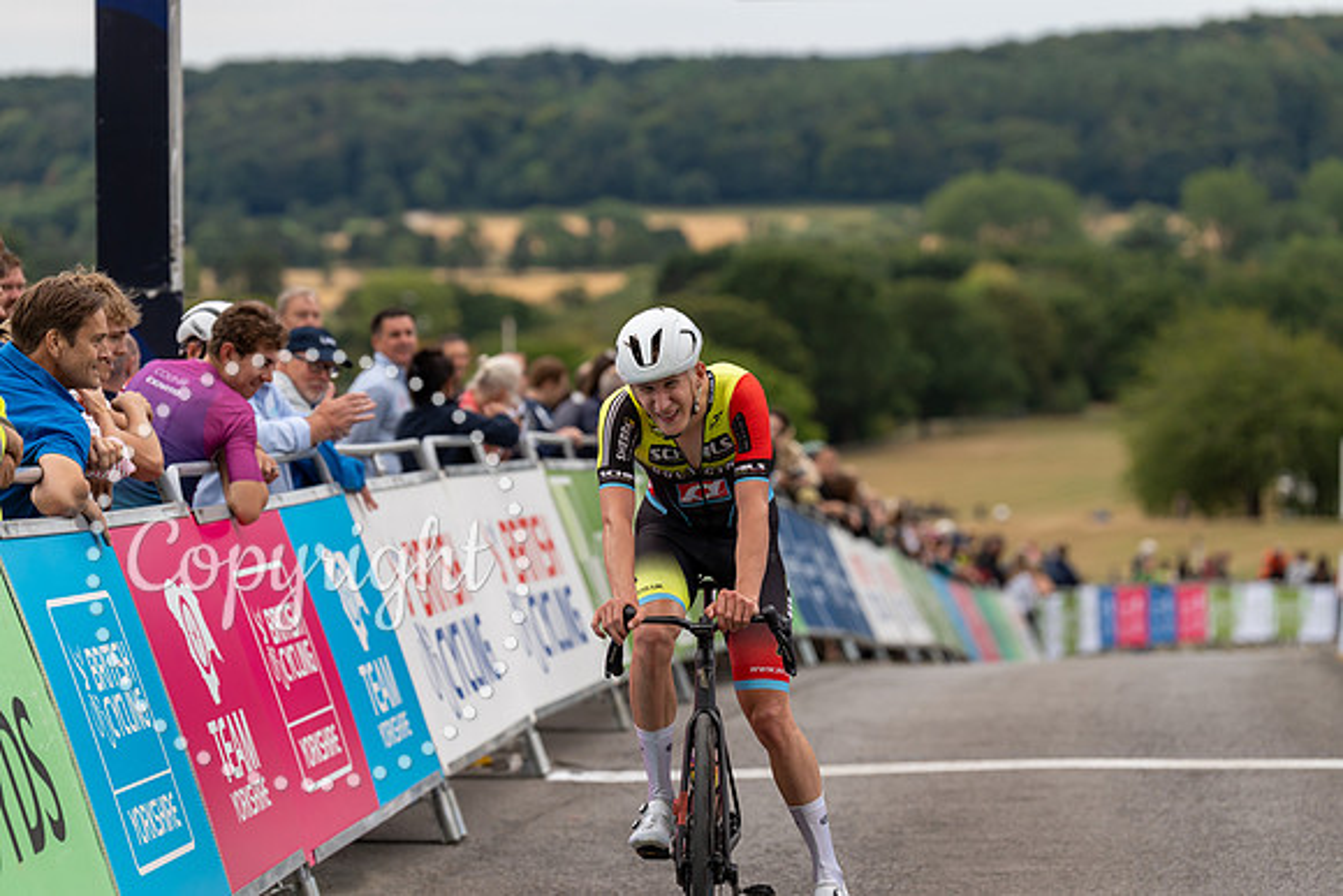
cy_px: 448
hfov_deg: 14.2
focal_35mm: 144
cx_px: 672
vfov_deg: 9.5
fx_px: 5373
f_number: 3.5
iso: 500
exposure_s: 1/1000
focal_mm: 144
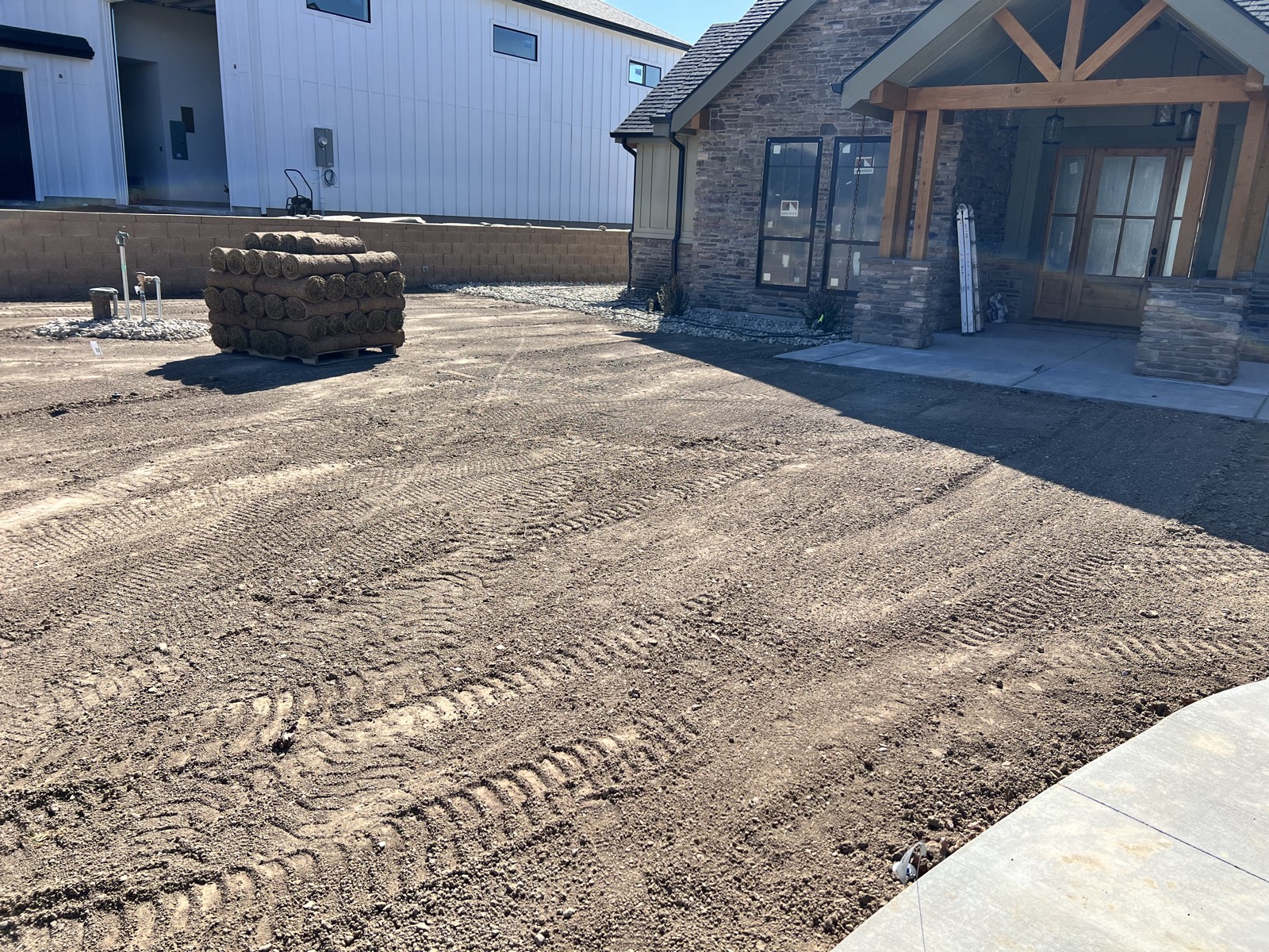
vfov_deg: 53.1
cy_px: 476
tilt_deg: -15.0
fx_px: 953
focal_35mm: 26
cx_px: 634
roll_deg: -1.2
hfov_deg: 67.3
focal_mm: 5.7
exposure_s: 1/2915
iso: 50
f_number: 1.5
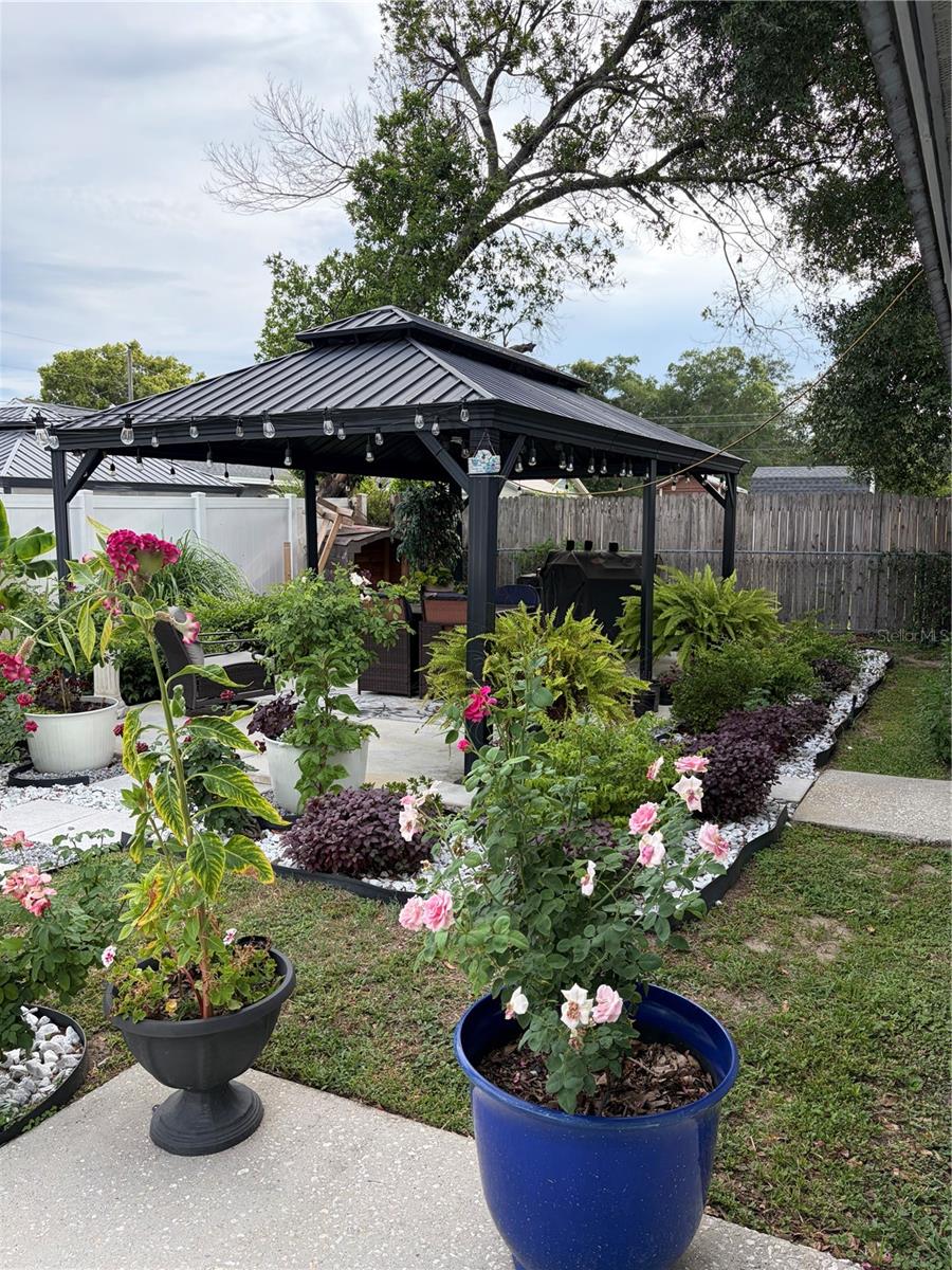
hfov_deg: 53.1
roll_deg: -0.6
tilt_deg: -5.5
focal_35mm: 26
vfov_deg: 67.3
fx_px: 953
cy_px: 635
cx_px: 476
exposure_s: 1/1099
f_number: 1.6
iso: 64
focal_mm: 5.96
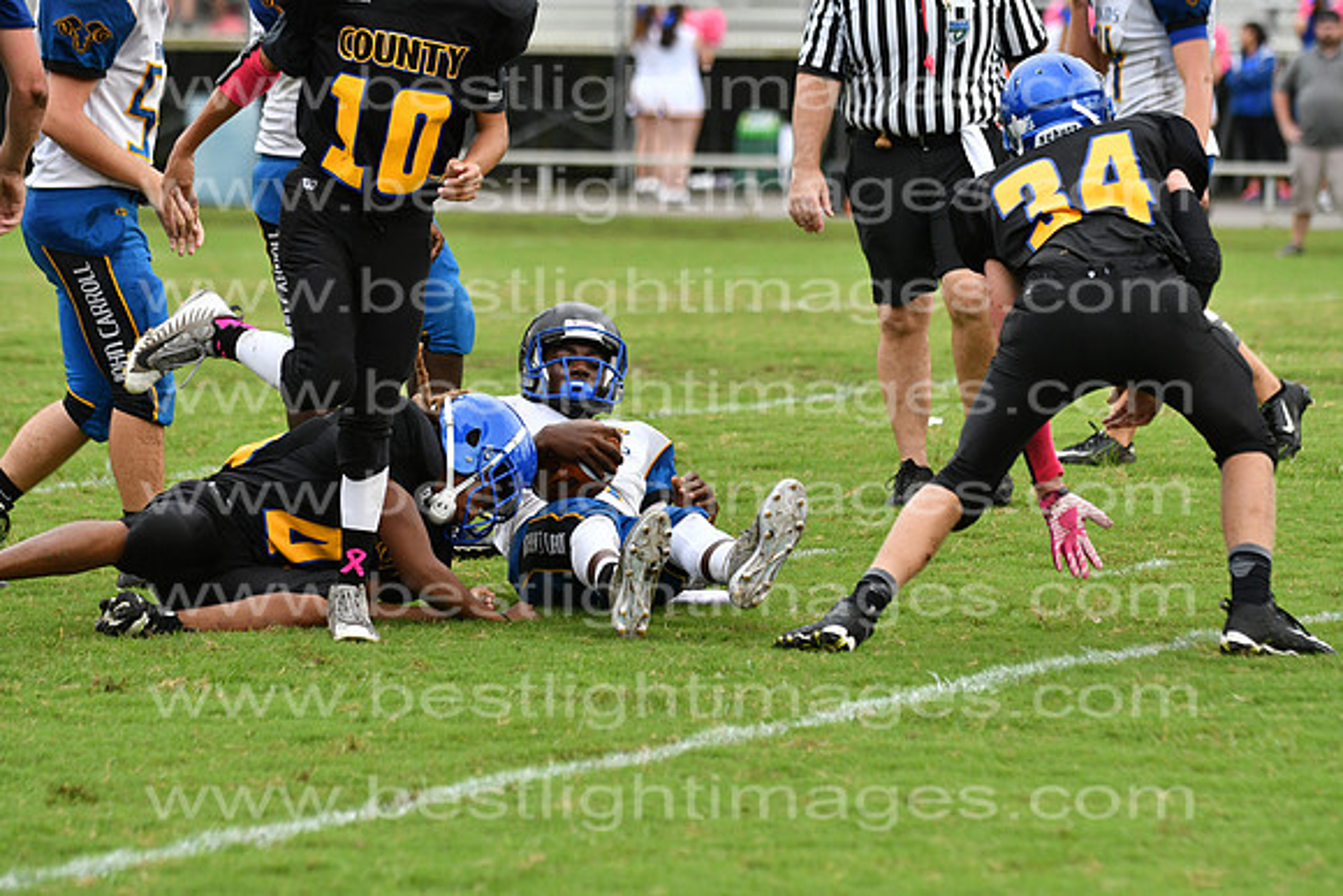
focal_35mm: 210
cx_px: 672
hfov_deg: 9.8
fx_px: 7836
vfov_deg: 6.5
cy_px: 448
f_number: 3.5
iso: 800
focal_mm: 140
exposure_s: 1/2500
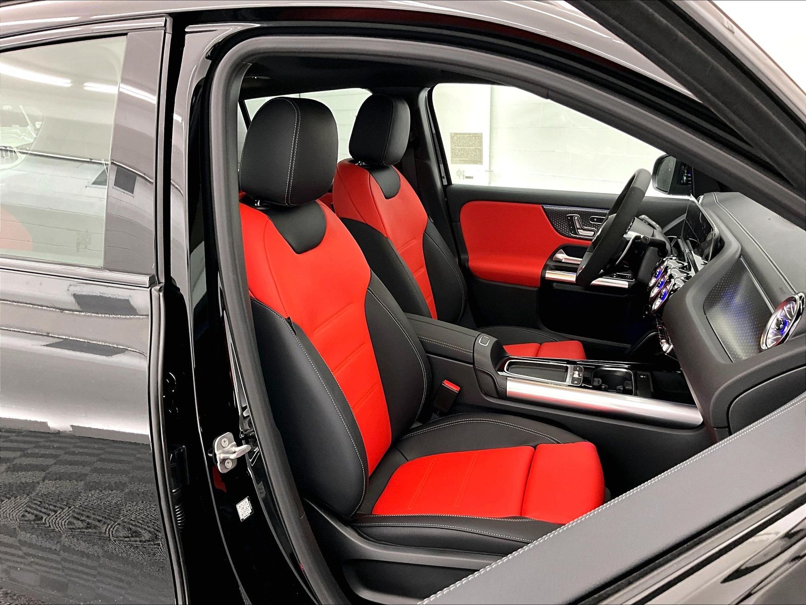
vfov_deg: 48.2
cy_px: 302
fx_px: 675
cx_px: 403
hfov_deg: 61.7
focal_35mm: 29
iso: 250
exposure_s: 1/40
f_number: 1.8
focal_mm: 3
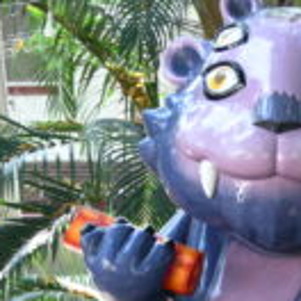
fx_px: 2039
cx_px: 303
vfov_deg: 8.2
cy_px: 503
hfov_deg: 8.4
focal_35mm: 207
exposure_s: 1/250
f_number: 4
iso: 400
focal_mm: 31.5
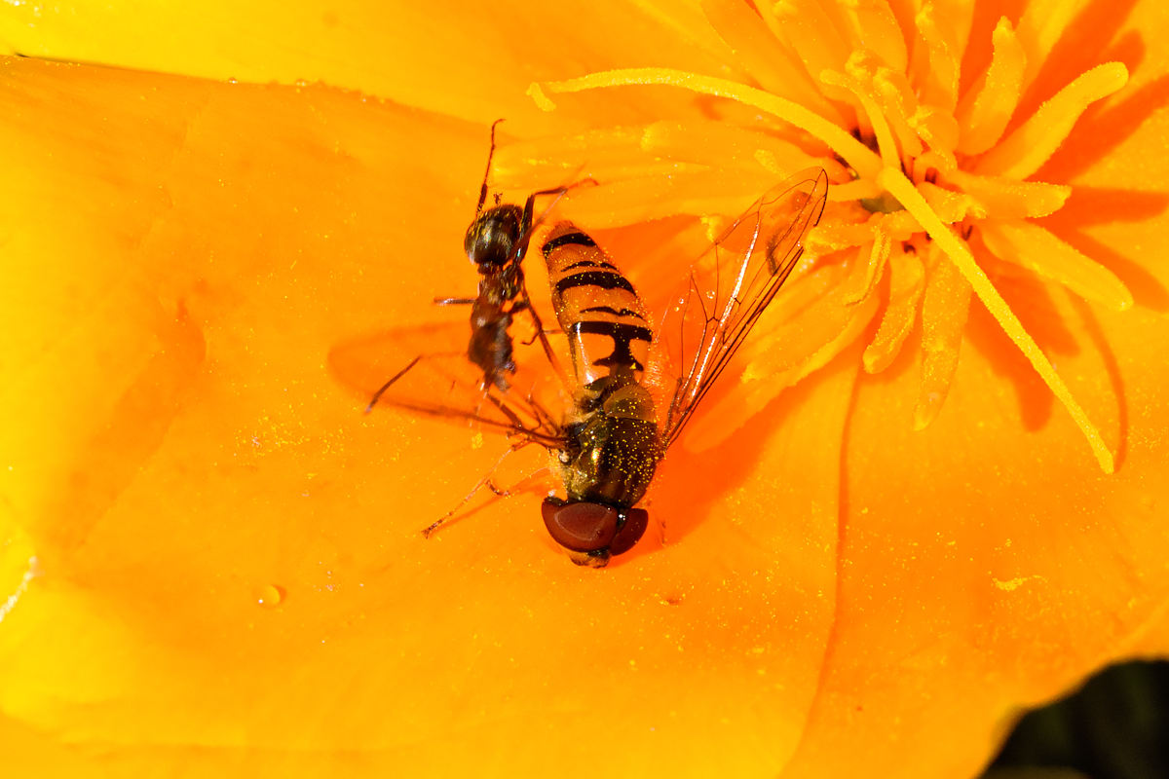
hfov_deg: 15.2
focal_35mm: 135
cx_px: 584
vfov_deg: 10.2
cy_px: 390
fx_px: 4383
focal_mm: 90
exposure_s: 1/500
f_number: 14
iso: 400
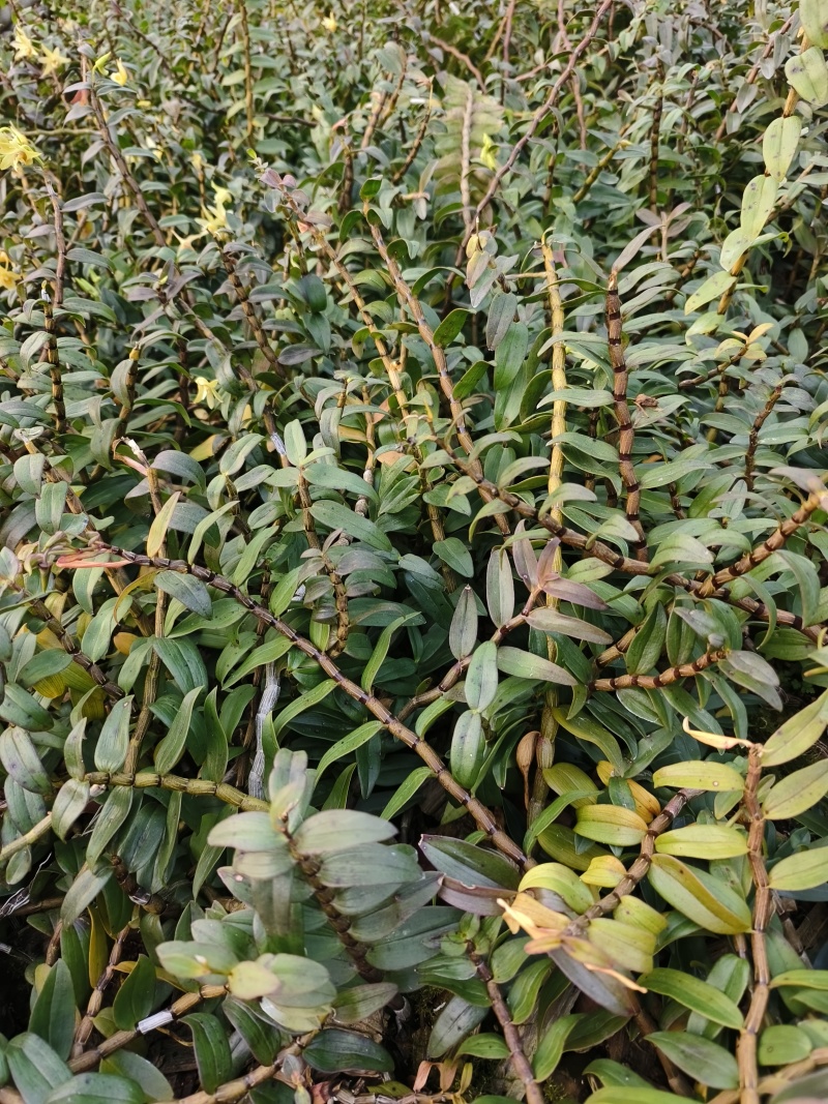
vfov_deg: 73.9
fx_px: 734
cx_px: 414
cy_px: 552
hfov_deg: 58.9
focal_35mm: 23
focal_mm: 5.5
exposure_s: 1/50
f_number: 1.75
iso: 701
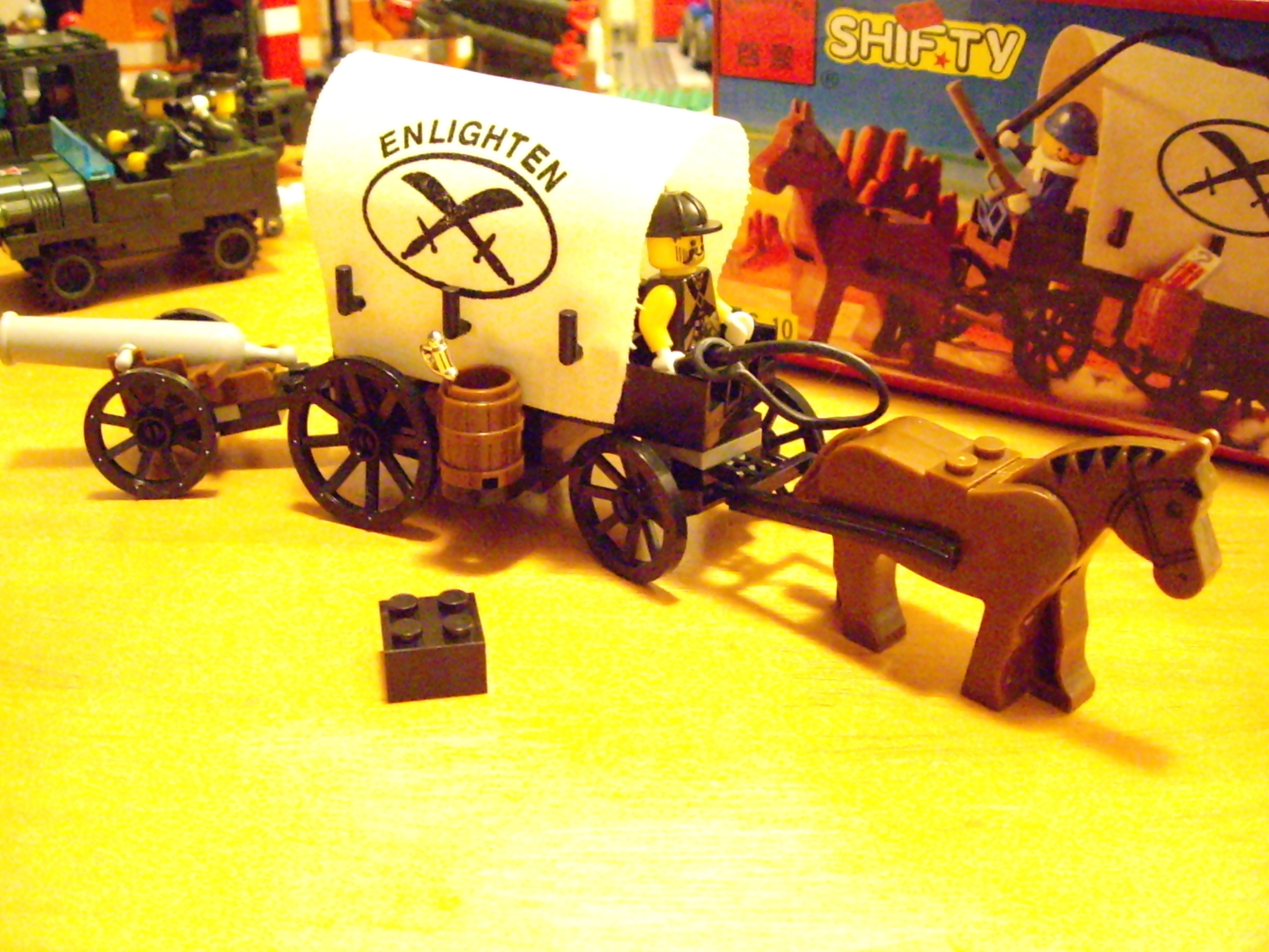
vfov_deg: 37.7
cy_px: 476
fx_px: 1393
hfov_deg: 49.0
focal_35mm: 38
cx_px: 634
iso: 1600
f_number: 2.7
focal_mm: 6.2
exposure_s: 1/15
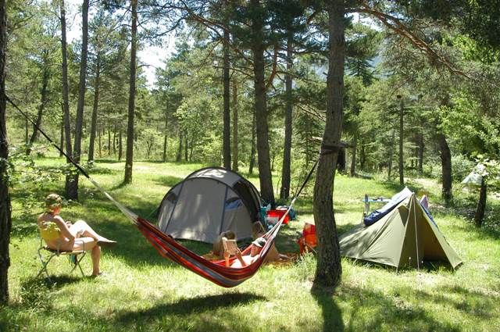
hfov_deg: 53.2
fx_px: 499
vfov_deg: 36.8
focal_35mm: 36
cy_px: 166
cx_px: 250
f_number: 10
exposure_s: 1/100
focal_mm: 24
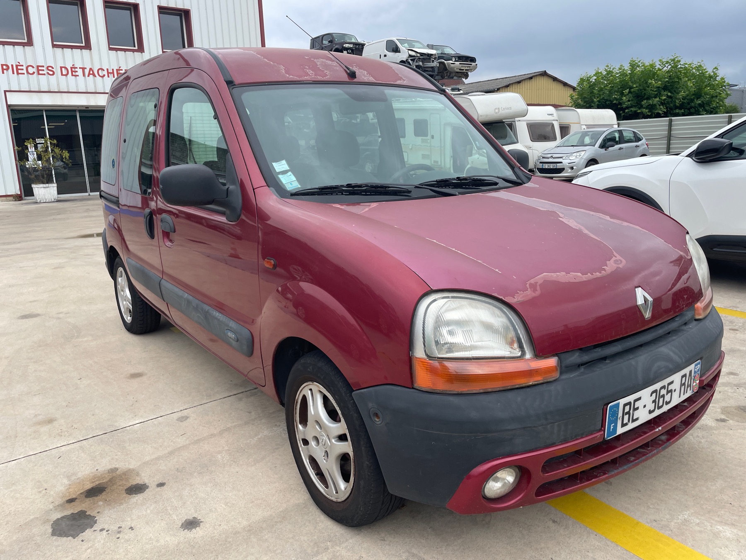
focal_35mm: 26
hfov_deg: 67.3
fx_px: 560
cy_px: 280
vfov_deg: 53.1
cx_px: 373
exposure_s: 1/903
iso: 32
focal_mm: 4.2
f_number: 1.6
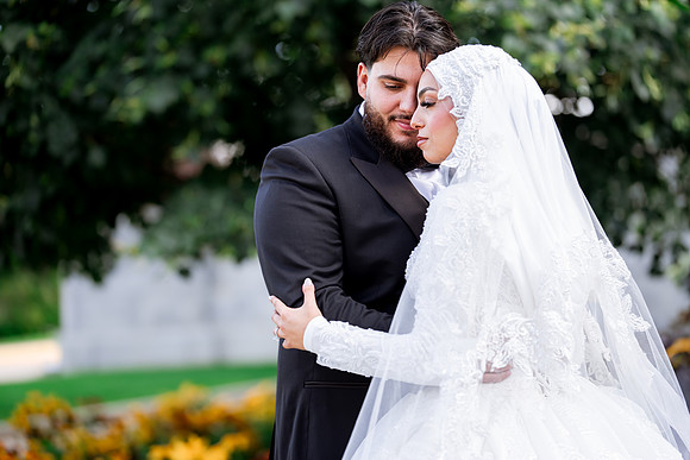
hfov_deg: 22.6
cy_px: 230
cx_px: 345
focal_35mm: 90
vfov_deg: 15.2
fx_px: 1725
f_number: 2
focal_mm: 90
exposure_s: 1/800
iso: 200
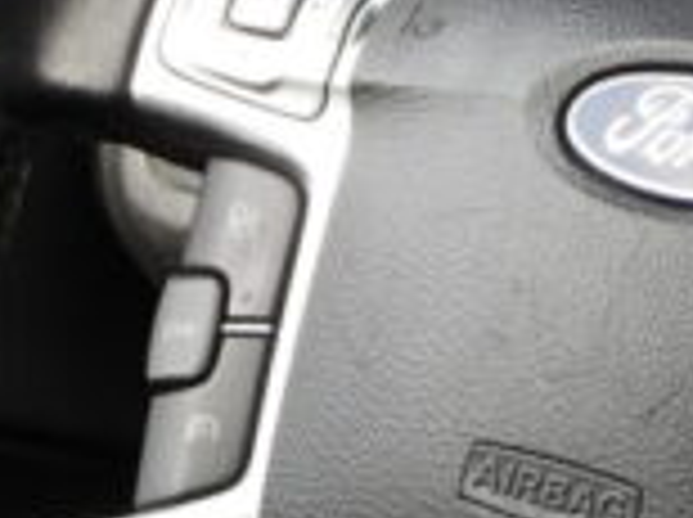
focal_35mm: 393
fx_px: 7855
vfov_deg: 3.8
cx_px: 734
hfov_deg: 5.0
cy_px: 221
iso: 100
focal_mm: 15.3
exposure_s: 1/160
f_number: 3.5
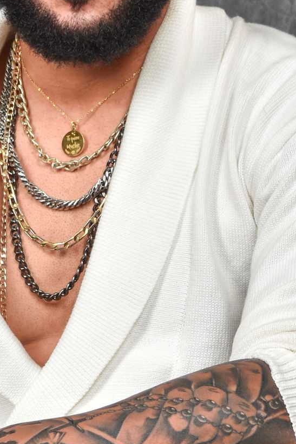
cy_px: 217
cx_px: 30
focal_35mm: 237
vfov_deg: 8.7
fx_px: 2921
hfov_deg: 5.8
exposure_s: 1/200
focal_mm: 45
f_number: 5
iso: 100
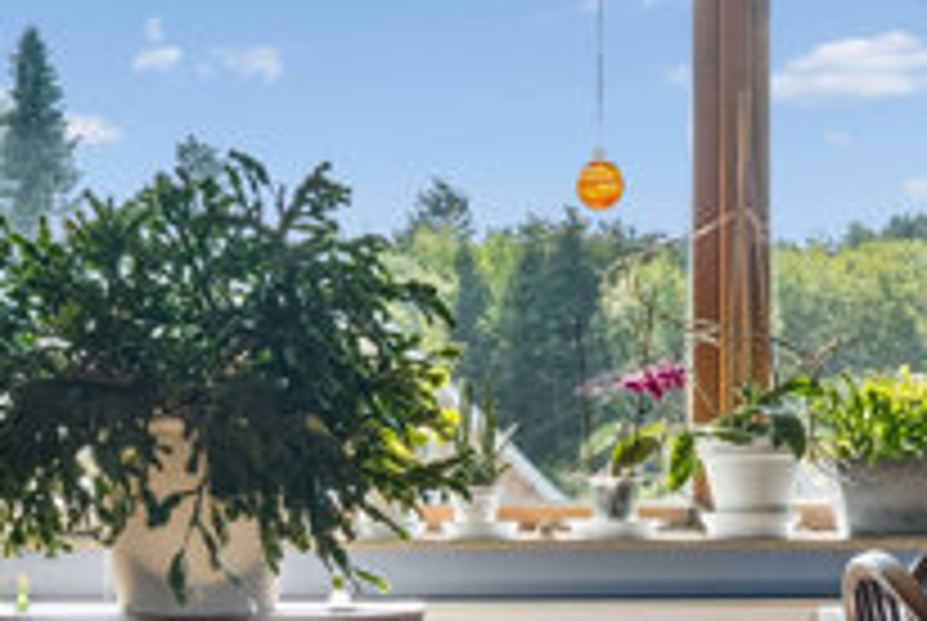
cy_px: 461
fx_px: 2398
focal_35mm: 93
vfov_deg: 14.7
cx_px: 176
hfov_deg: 21.6
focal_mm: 16
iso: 200
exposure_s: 1/6
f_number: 8
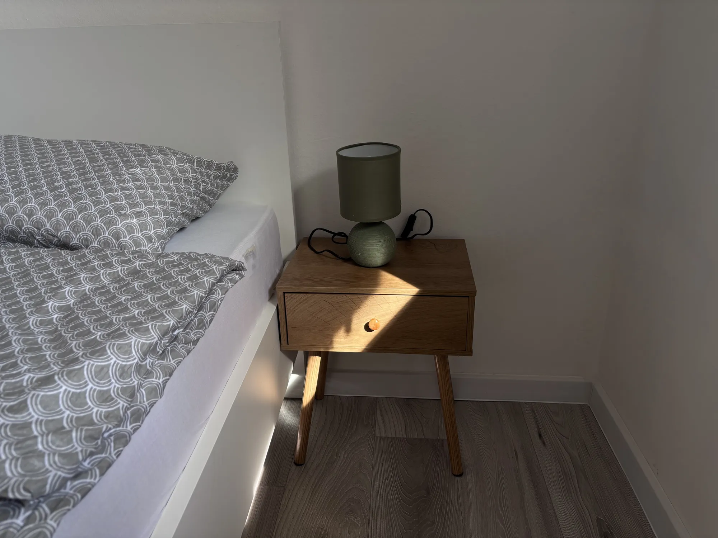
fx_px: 539
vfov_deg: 53.1
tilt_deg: -23.0
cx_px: 359
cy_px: 269
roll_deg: +1.9
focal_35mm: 26
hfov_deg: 67.3
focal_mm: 5.96
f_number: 1.6
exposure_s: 1/172
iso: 50
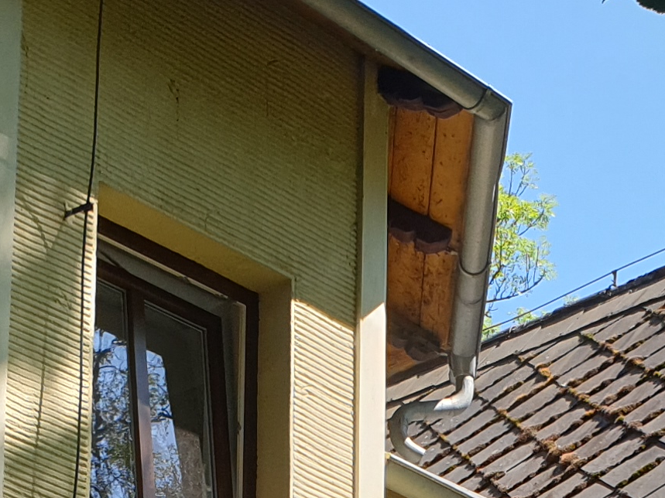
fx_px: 2343
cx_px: 405
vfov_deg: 11.0
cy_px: 1004
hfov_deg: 16.1
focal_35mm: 122
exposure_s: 1/749
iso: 50
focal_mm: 4.3
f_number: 2.4
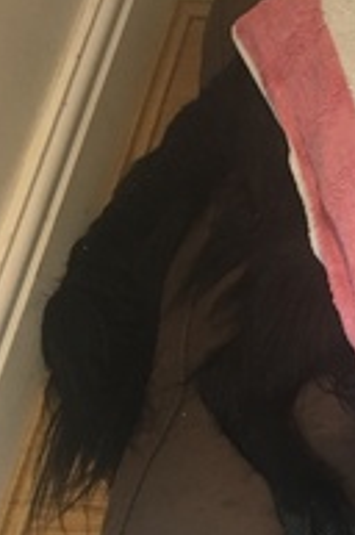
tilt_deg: -58.4
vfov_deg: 21.2
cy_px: 491
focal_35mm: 94
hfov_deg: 13.4
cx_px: 580
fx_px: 1395
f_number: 2.2
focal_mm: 4.15
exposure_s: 1/33
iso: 160
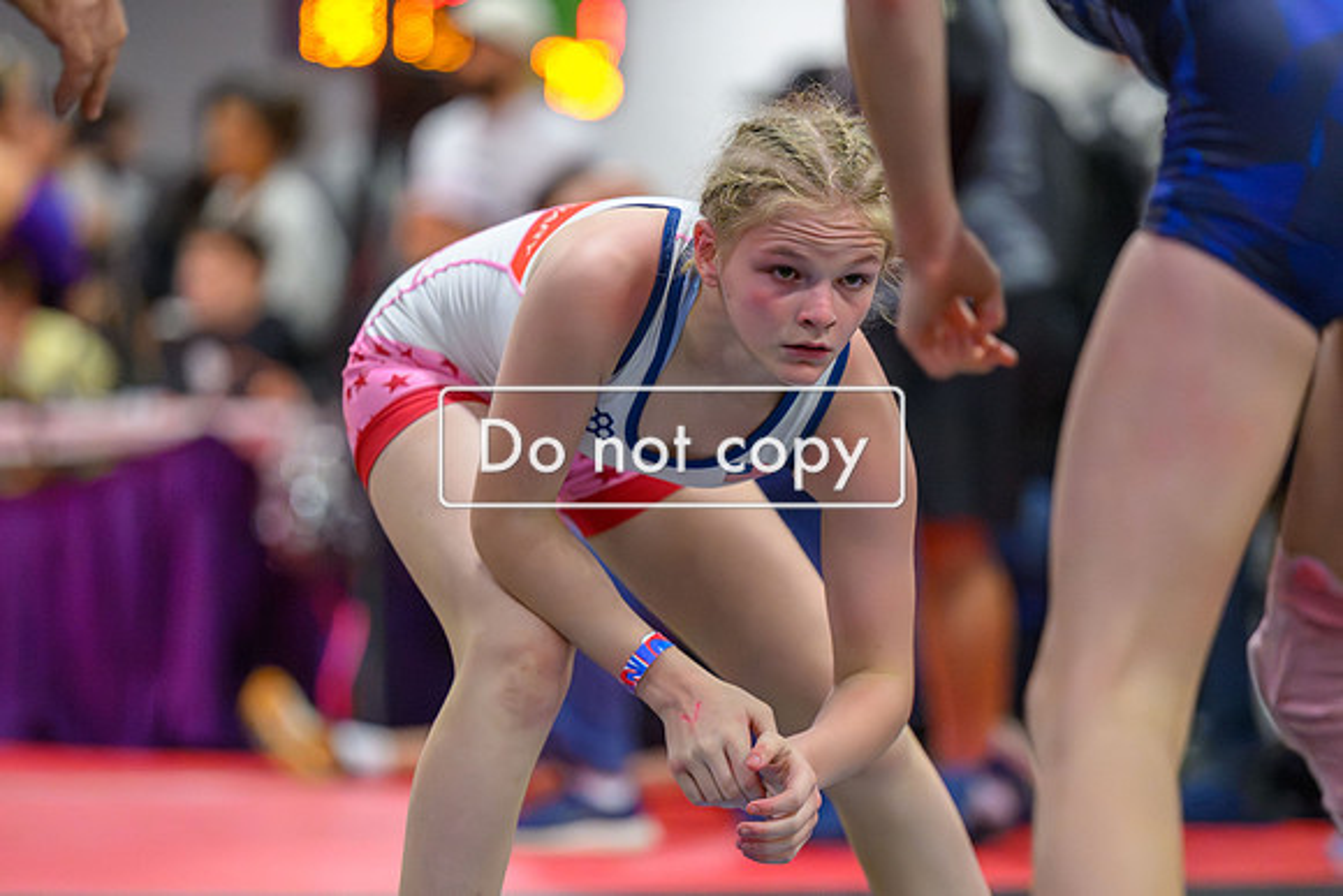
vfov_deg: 5.7
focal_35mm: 240
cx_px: 665
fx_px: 8964
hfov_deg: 8.6
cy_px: 468
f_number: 2.8
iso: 16000
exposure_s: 1/800
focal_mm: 175
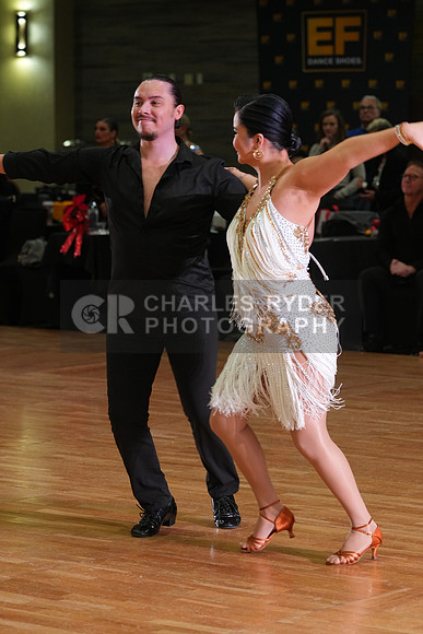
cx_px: 212
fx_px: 2272
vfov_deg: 15.9
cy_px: 317
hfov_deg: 10.6
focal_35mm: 129
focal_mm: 129
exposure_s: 1/200
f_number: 5
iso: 2500
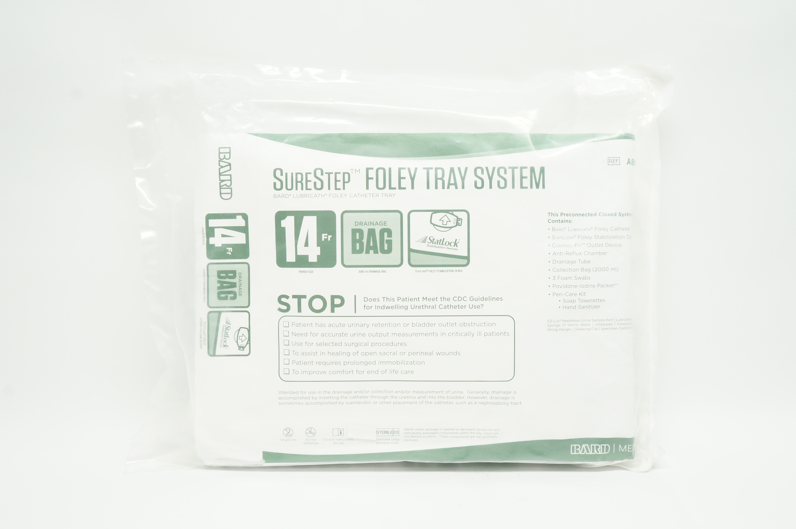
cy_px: 264
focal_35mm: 38
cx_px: 398
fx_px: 828
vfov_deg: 35.4
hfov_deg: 51.3
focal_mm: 25
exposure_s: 1/15
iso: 400
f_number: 11
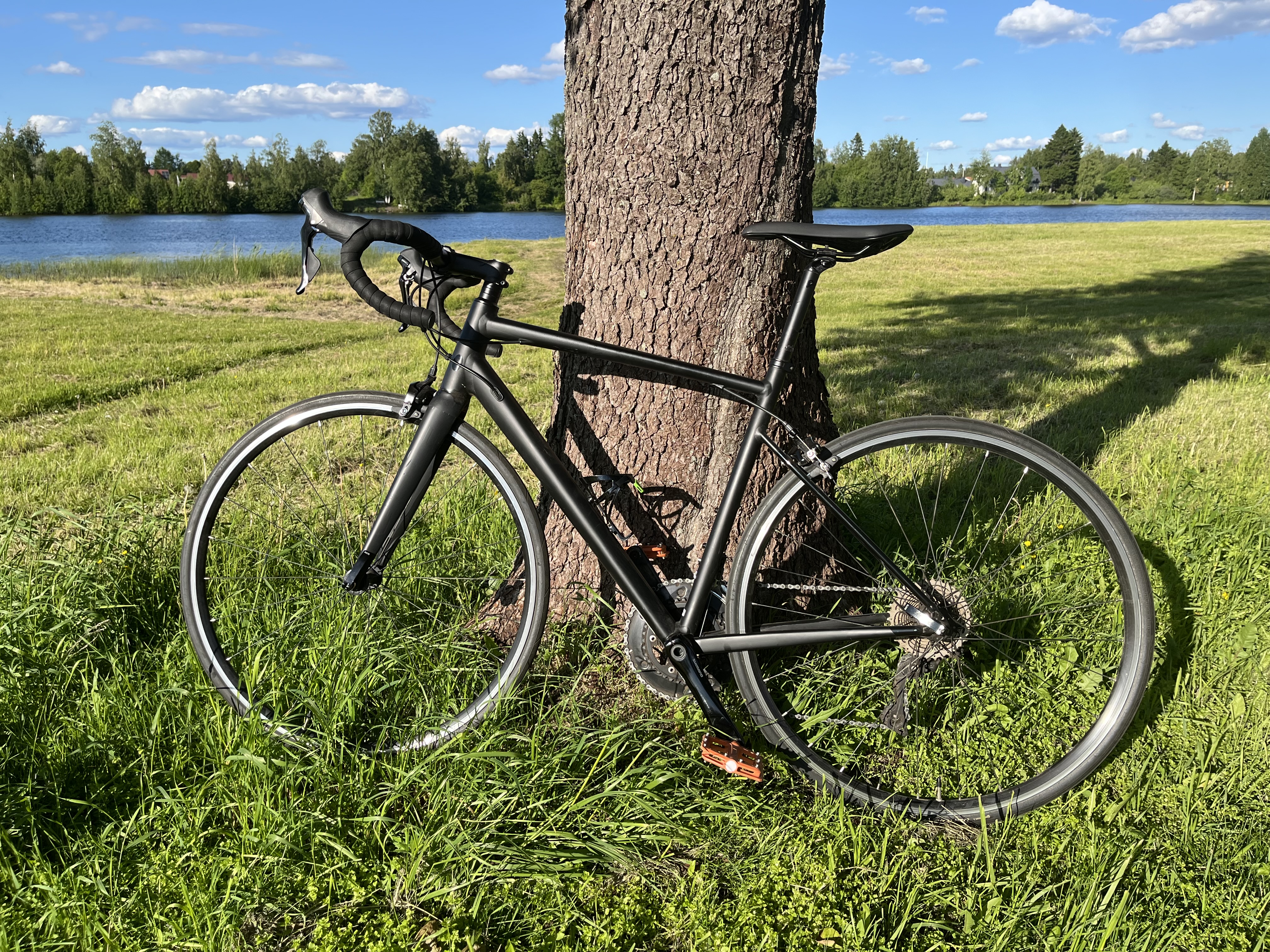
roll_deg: +0.1
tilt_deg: -15.8
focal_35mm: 26
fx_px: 954
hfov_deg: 67.3
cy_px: 476
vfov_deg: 53.1
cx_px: 635
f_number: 1.6
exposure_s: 1/1957
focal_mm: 5.1
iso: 50
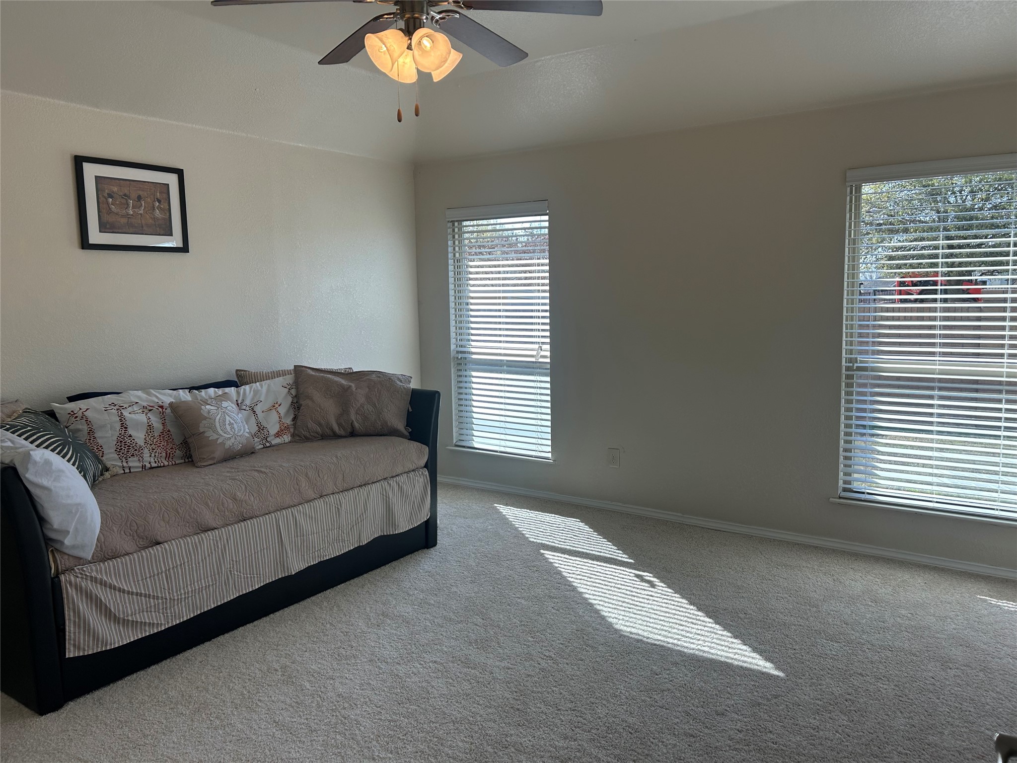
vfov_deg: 53.1
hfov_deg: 67.3
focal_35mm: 26
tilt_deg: -6.0
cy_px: 382
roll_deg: +1.0
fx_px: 764
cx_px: 508
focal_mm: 5.7
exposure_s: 1/389
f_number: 1.5
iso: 50
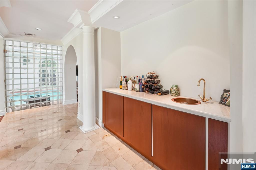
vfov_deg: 81.2
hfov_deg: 104.3
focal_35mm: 14
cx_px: 128
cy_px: 85
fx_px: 100
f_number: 7.1
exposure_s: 1/80
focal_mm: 14
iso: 640
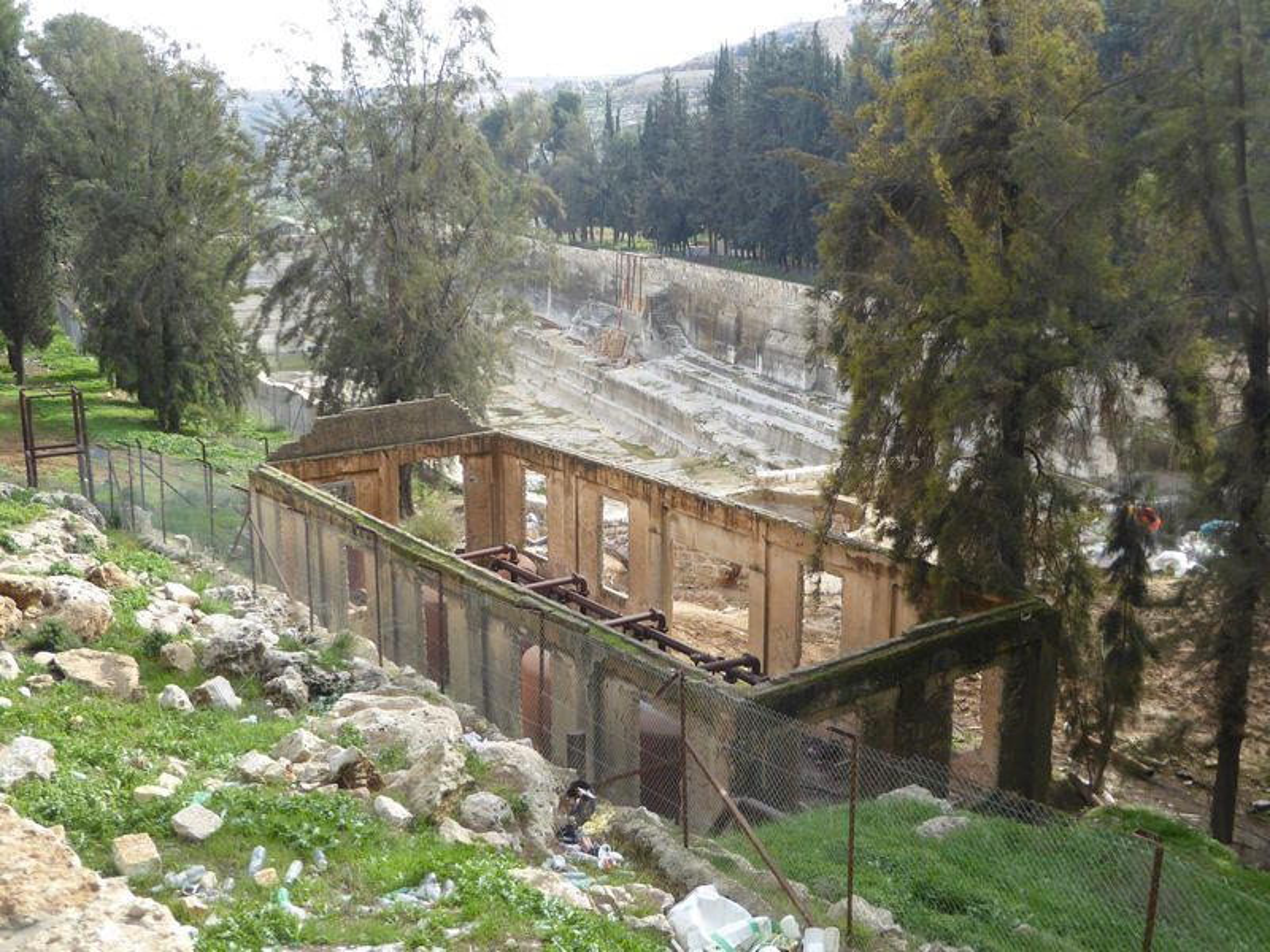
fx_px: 1431
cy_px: 476
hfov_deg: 47.9
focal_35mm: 39
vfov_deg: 36.8
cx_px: 635
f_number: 3.7
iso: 80
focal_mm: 6.7
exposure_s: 1/160
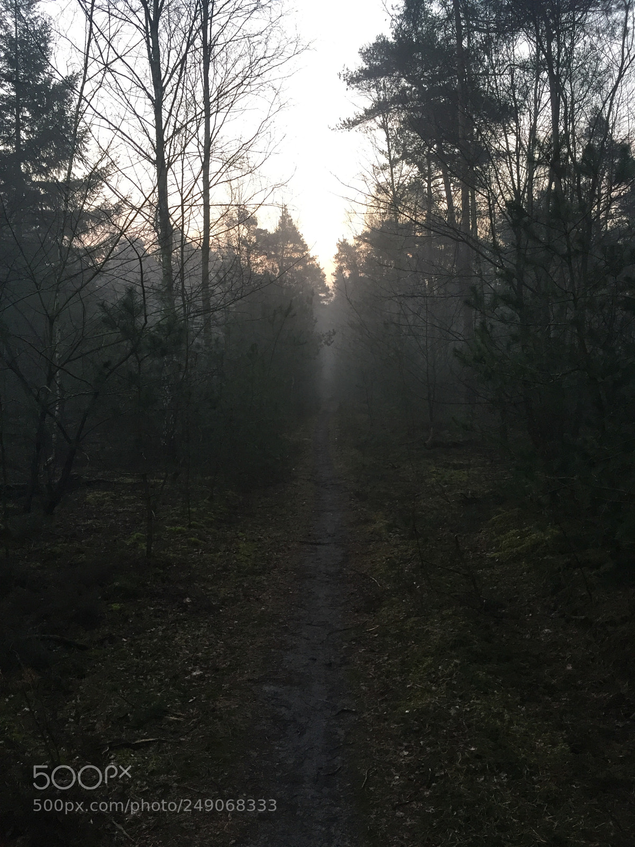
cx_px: 318
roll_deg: +0.1
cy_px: 424
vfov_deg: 61.7
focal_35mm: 29
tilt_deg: -4.6
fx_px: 709
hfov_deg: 48.2
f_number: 2.2
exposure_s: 1/33
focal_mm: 4.15
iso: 32
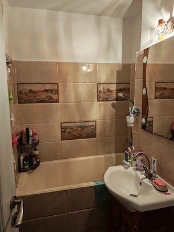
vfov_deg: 71.6
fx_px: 161
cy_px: 116
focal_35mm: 24
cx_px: 87
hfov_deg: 56.8
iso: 250
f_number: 2
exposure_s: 1/50
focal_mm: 6.83
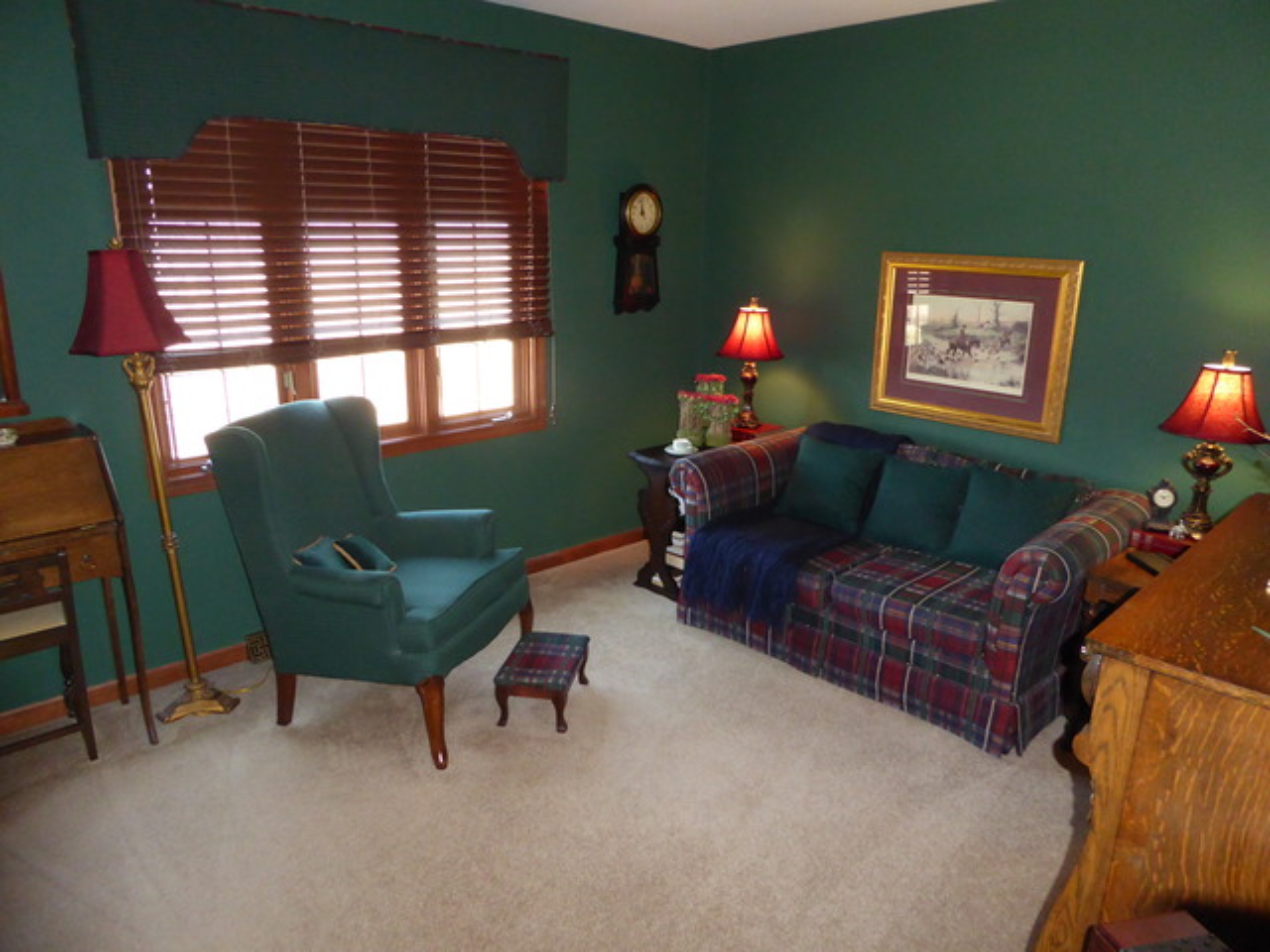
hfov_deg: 69.4
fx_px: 917
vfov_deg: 54.9
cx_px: 635
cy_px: 476
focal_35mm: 25
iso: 640
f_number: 3.3
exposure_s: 1/60
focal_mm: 4.3
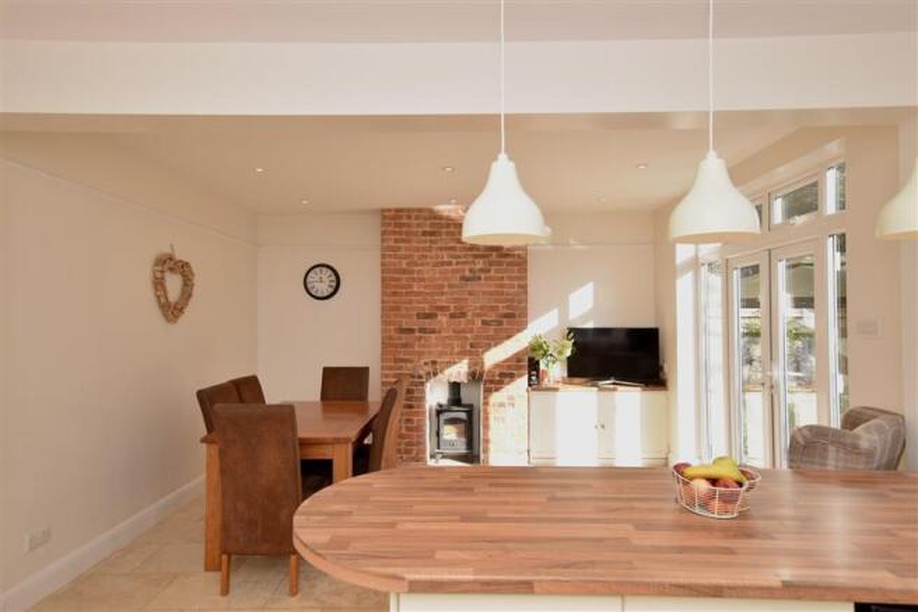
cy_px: 306
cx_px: 459
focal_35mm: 21
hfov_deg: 81.2
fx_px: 535
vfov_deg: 59.5
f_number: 9
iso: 500
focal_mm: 14
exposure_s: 1/200
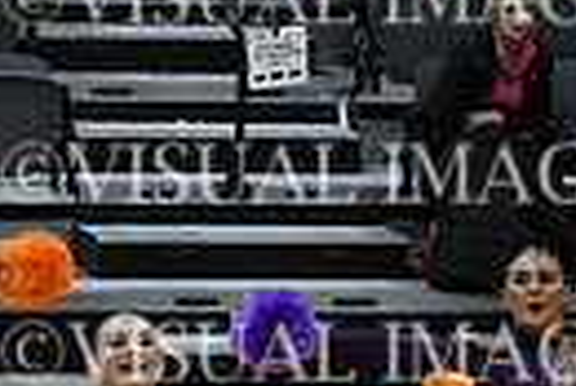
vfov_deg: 2.9
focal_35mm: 469
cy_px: 441
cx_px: 642
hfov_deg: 4.4
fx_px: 7512
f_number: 4
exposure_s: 1/500
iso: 4000
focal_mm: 70
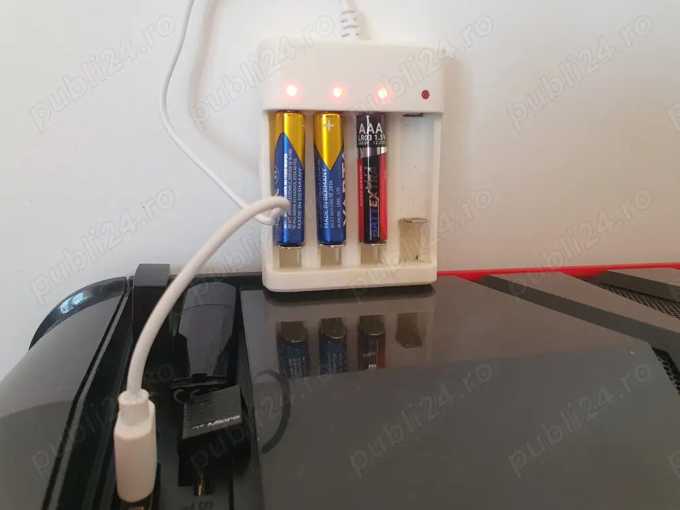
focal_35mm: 26
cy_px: 255
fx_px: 511
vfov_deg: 53.1
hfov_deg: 67.3
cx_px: 340
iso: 200
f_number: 2.4
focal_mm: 4.32
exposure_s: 1/120
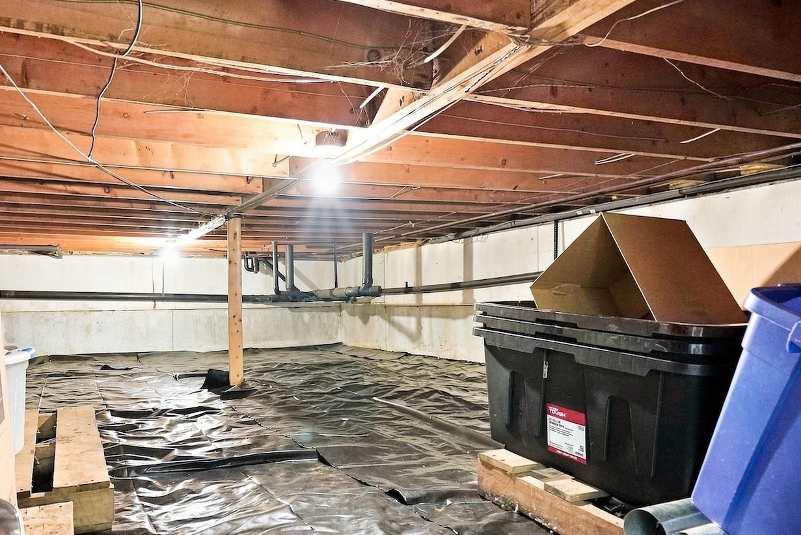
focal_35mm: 26
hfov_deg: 68.6
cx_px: 316
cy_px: 297
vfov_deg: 49.5
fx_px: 579
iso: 6400
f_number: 4
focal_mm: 16
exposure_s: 1/60
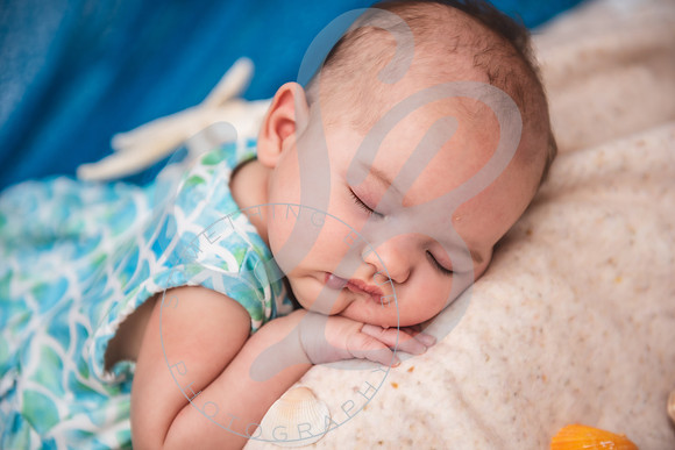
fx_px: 1238
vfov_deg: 20.6
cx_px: 338
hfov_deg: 30.5
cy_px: 225
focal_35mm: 66
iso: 100
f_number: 3.5
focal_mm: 66
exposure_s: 1/200
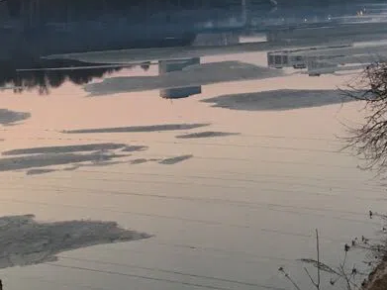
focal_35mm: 95
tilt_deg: -4.4
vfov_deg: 15.4
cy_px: 38
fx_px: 1062
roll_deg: +2.2
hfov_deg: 19.7
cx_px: 428
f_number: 2.2
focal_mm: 4.15
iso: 40
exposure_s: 1/33
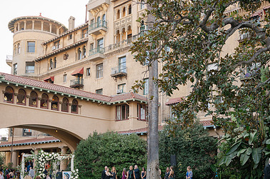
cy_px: 131
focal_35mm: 43
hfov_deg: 45.5
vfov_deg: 30.7
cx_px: 144
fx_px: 322
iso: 400
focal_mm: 28
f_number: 4
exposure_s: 1/800
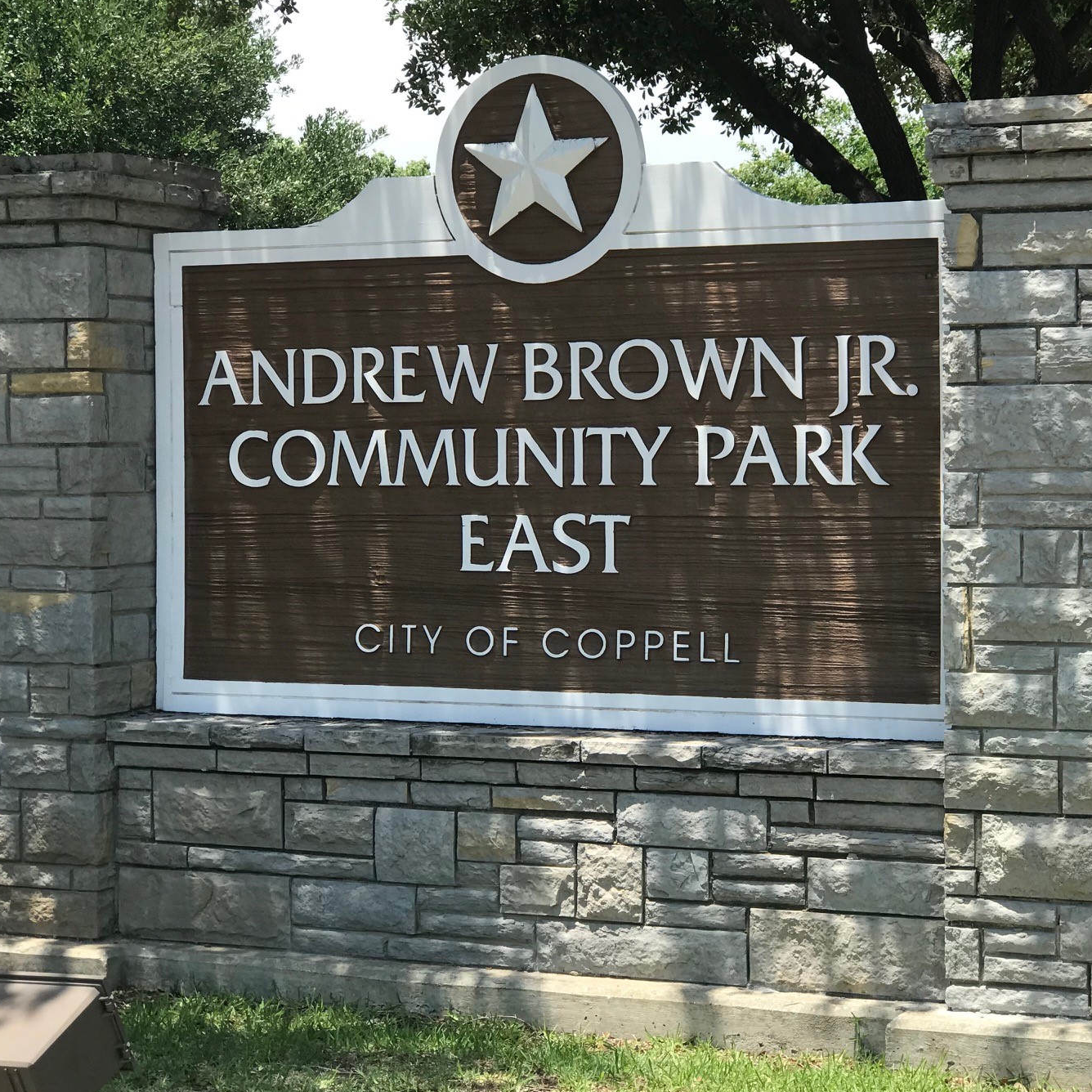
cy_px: 511
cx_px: 669
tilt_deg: -1.6
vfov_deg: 22.8
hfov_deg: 22.7
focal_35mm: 76
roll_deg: +0.2
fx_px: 2712
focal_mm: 6.6
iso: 20
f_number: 2.8
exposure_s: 1/451
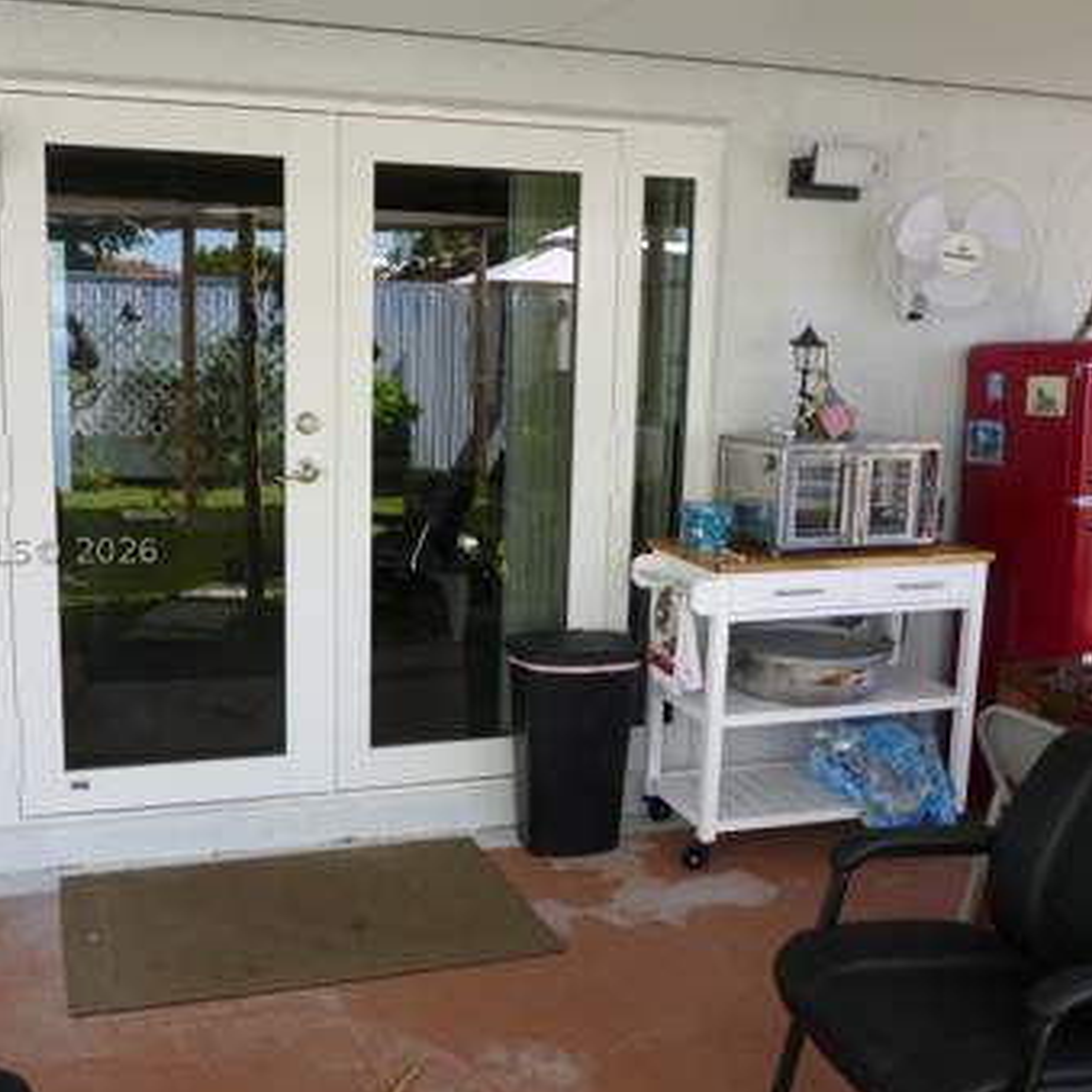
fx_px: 1249
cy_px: 551
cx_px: 454
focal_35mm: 35
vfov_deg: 47.2
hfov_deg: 47.0
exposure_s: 1/80
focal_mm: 5
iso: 100
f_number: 3.1
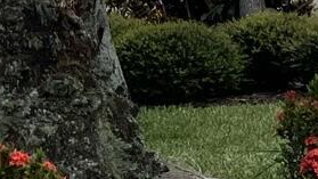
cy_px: -21
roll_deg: -0.8
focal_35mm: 208
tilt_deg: -1.6
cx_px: 1116
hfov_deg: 8.0
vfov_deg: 5.8
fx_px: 1754
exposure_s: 1/5882
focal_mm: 5.7
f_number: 1.5
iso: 50
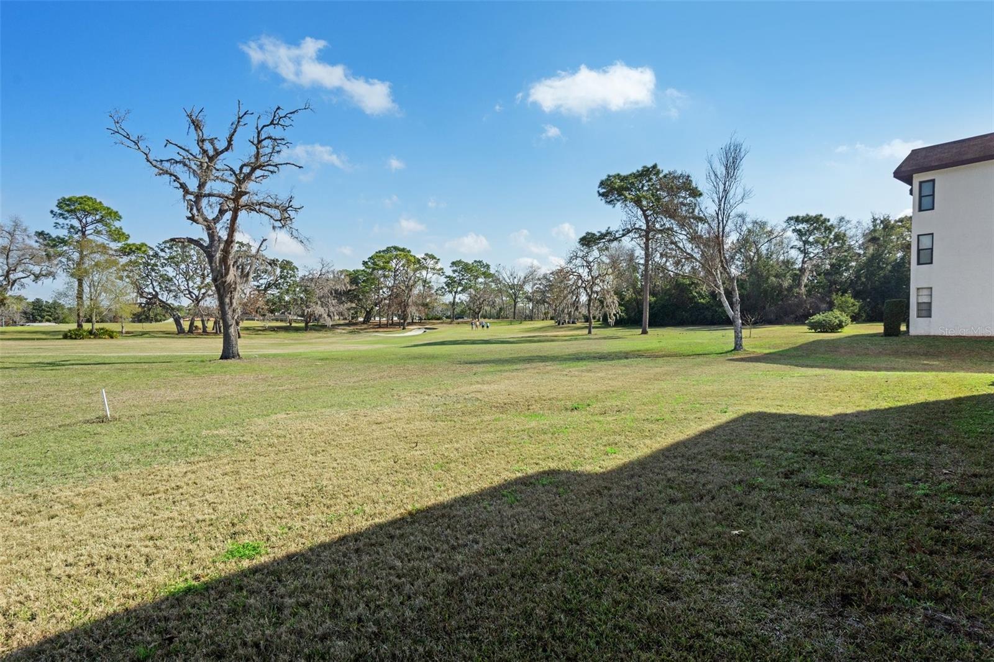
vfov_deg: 67.4
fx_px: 497
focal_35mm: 18
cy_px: 331
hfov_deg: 90.0
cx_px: 497
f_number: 8
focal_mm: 18
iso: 400
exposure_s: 1/500
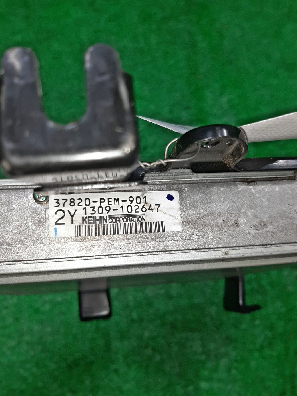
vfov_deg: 65.3
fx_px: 309
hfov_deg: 51.3
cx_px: 149
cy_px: 192
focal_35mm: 27
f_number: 1.7
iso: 66
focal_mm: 3.93
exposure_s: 1/100
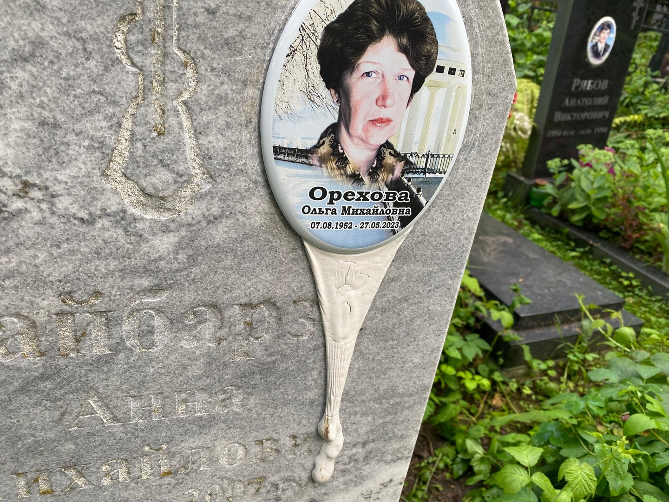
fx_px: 502
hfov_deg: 67.3
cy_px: 251
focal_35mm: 26
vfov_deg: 53.1
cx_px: 334
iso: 50
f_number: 1.8
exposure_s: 1/121
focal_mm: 4.25
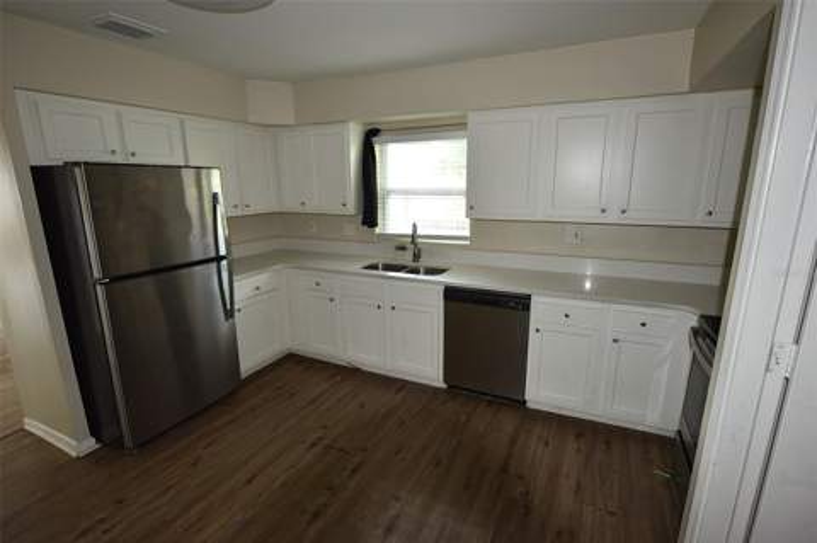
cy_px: 272
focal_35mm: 17
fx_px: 385
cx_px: 408
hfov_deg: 93.3
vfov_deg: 70.3
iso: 2000
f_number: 2.8
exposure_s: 1/60
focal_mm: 17
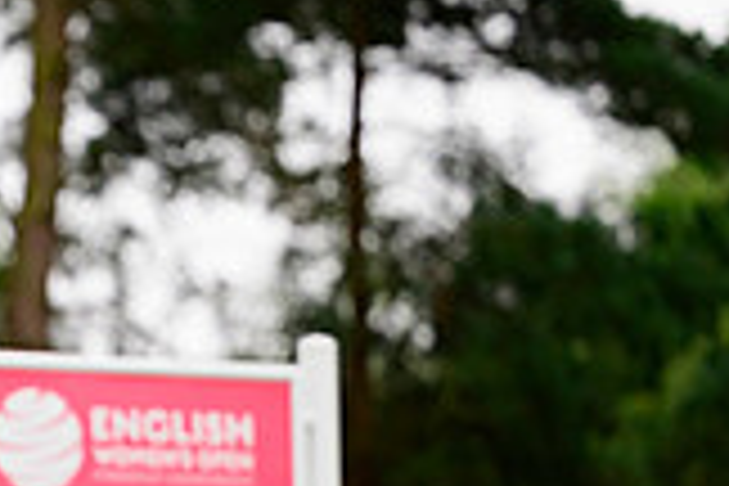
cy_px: 700
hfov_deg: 6.8
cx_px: -508
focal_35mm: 298
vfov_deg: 4.6
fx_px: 6034
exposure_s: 1/3200
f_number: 2.8
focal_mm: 83
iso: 1000
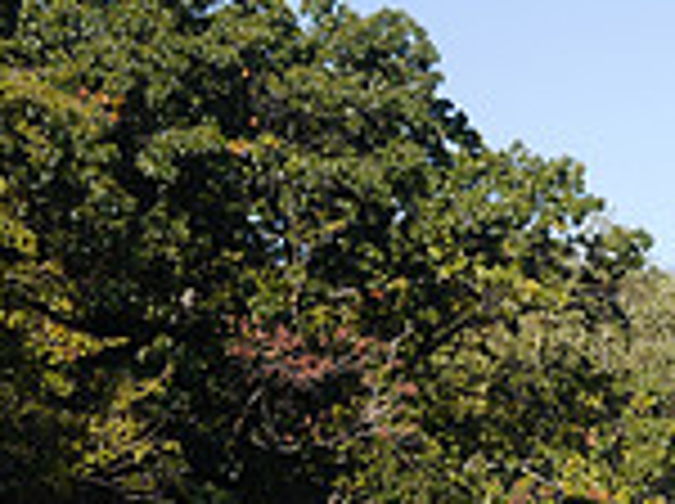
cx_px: 1296
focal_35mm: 155
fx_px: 3018
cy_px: 781
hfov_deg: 11.6
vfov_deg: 9.3
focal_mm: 20
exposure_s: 1/125
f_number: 9
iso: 100
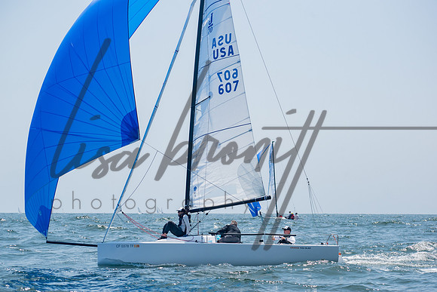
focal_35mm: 128
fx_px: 1548
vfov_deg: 10.8
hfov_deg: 16.1
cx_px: 218
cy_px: 146
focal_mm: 85
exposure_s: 1/1250
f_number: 8
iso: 400
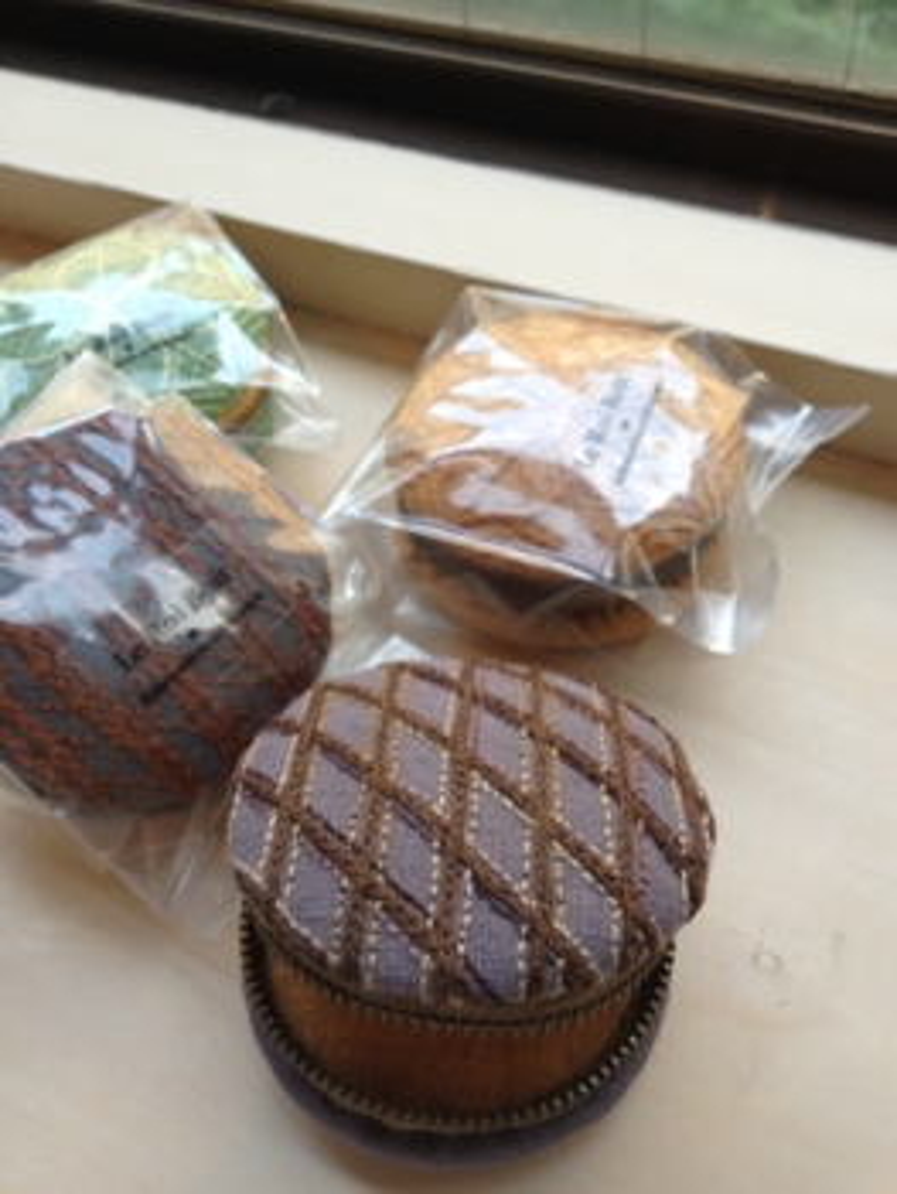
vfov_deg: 52.6
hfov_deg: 40.7
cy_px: 597
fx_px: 1208
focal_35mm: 35
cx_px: 448
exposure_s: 1/60
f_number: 2.4
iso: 64
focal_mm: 4.28
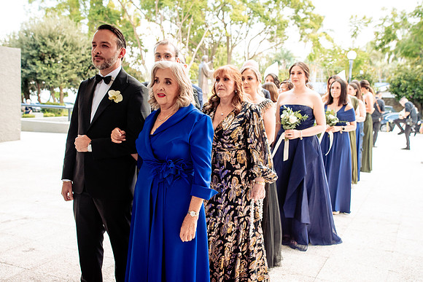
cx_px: 213
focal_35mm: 38
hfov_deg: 50.1
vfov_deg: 34.7
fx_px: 452
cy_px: 136
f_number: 5
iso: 800
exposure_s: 1/200
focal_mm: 35
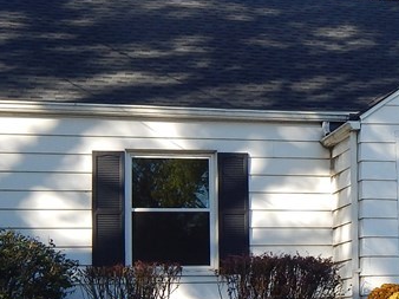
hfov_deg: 20.4
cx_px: 377
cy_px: 182
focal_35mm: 94
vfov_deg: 15.7
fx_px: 1083
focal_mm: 5.6
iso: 125
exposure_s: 1/500
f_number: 3.2
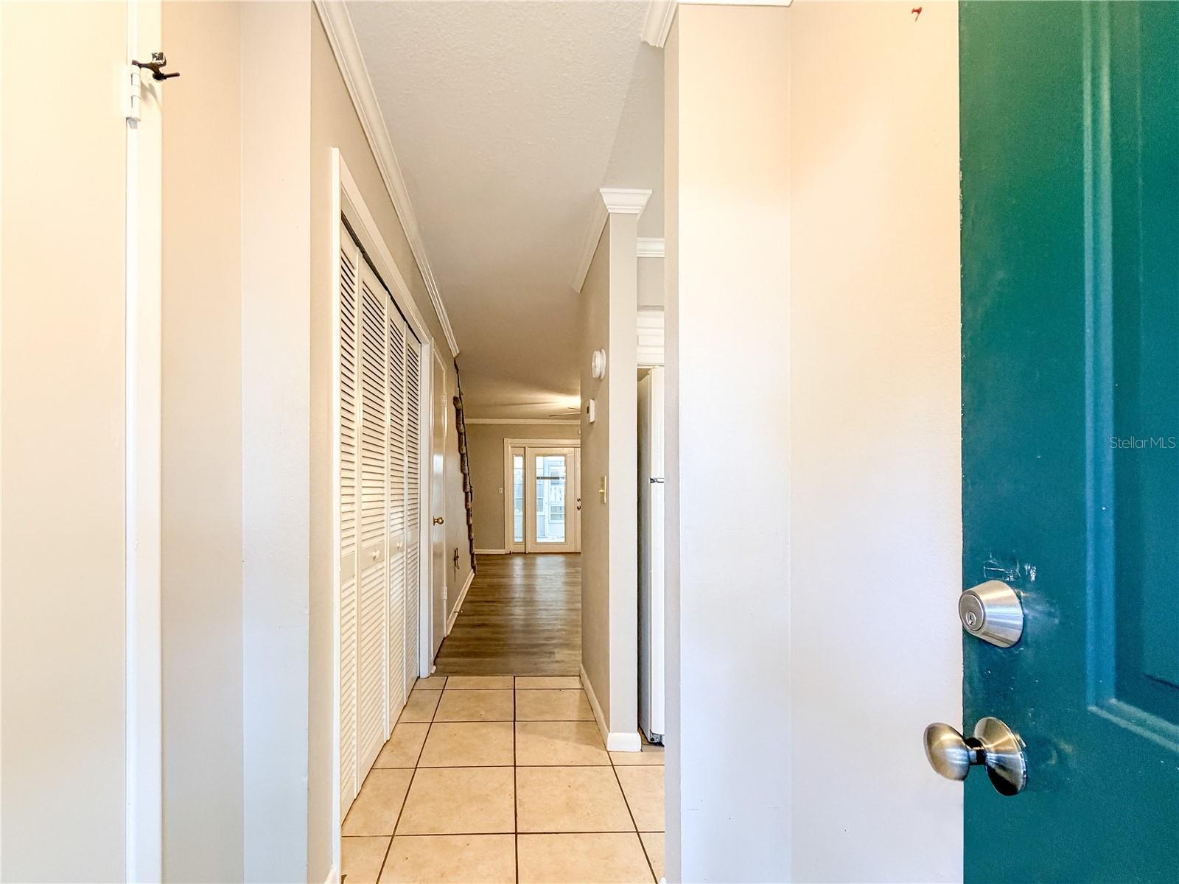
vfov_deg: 85.7
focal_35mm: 14
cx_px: 590
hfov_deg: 102.1
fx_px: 477
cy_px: 442
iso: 320
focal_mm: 2.22
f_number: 2.2
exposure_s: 1/60
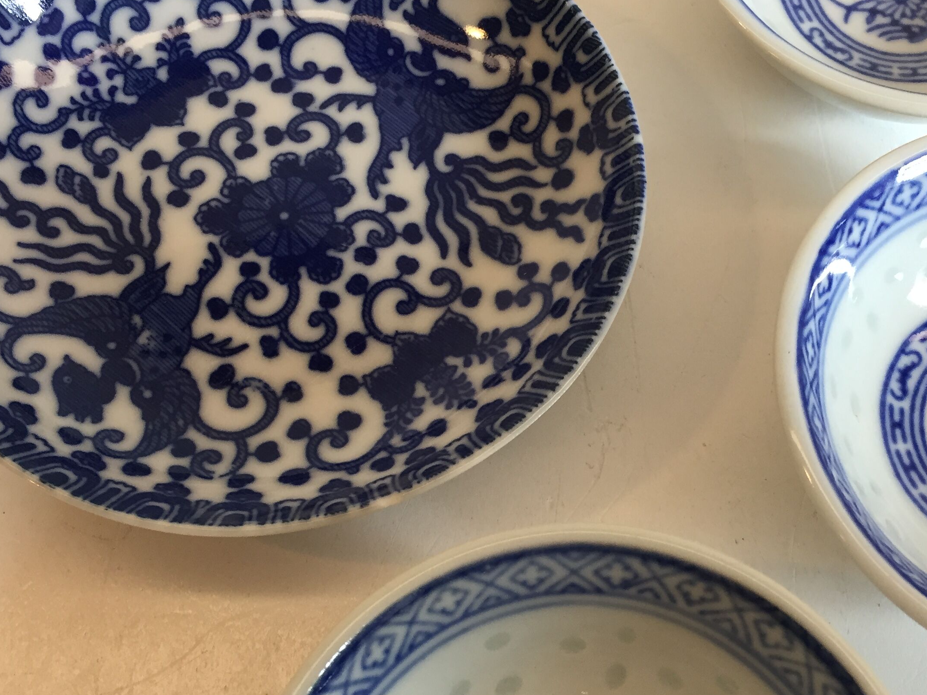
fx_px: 1178
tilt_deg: -67.4
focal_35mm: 44
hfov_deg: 42.9
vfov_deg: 32.8
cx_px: 507
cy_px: 401
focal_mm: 4.15
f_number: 2.2
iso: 50
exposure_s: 1/33
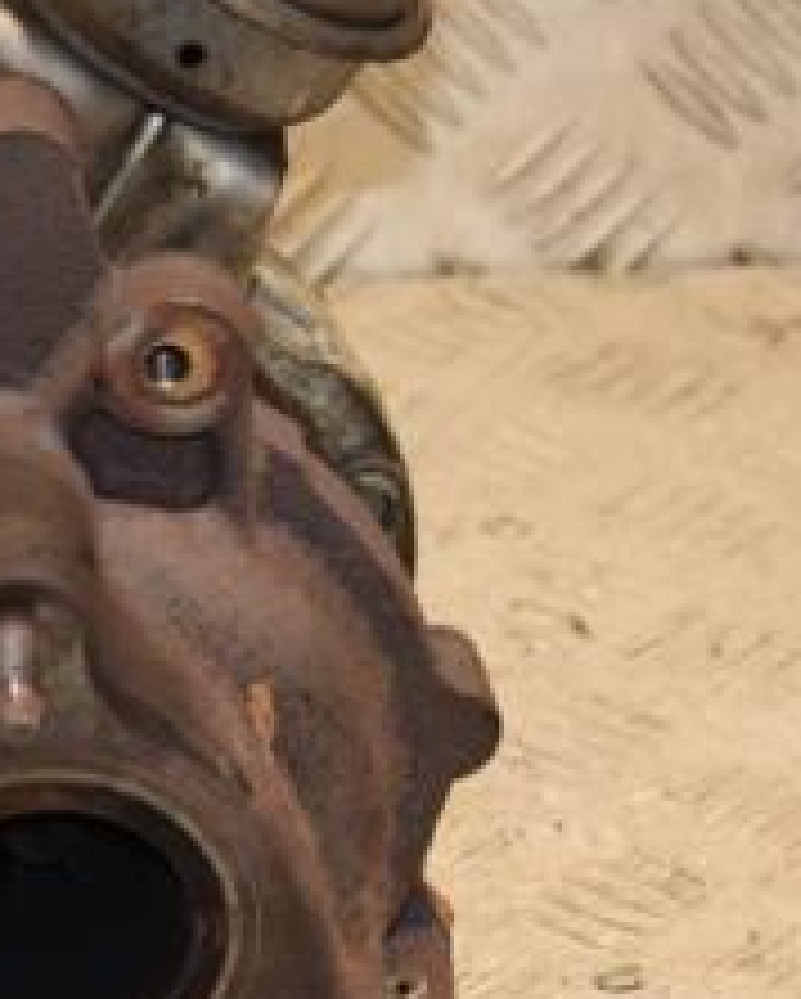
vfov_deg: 7.3
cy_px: 558
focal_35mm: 266
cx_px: -212
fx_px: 7872
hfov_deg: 5.8
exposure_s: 1/125
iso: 800
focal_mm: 70
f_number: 5.3
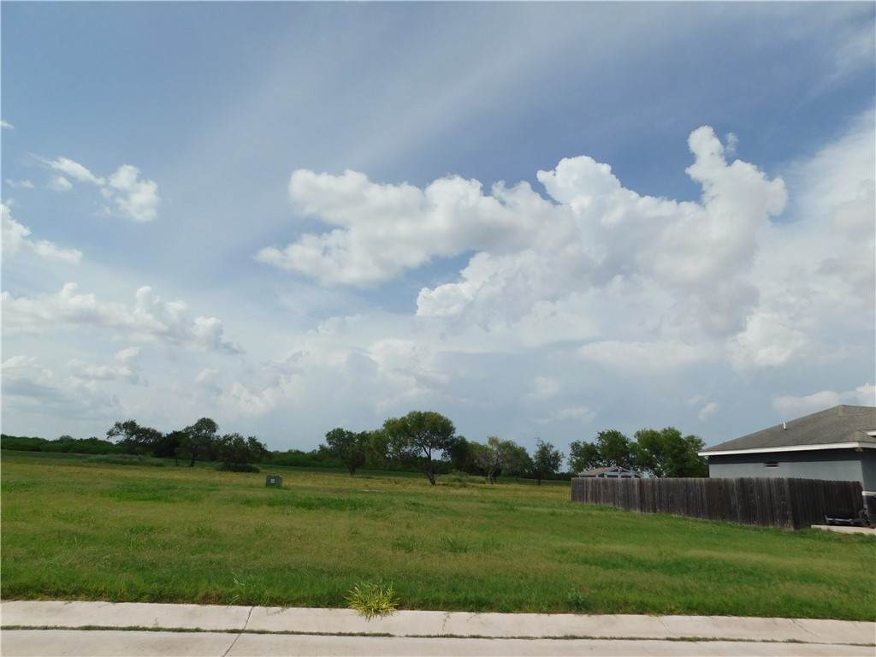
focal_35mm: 23
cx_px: 438
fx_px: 582
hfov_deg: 73.9
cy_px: 328
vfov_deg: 58.9
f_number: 6
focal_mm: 4
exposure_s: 1/1000
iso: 125
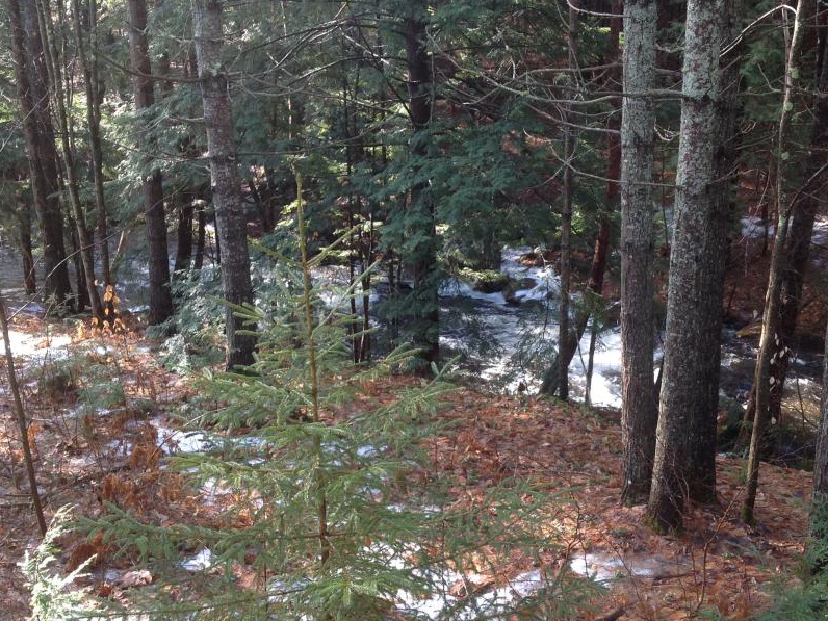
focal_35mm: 45
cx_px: 437
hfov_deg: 42.1
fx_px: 1076
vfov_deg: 32.2
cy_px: 344
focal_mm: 4.28
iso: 64
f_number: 2.4
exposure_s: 1/60
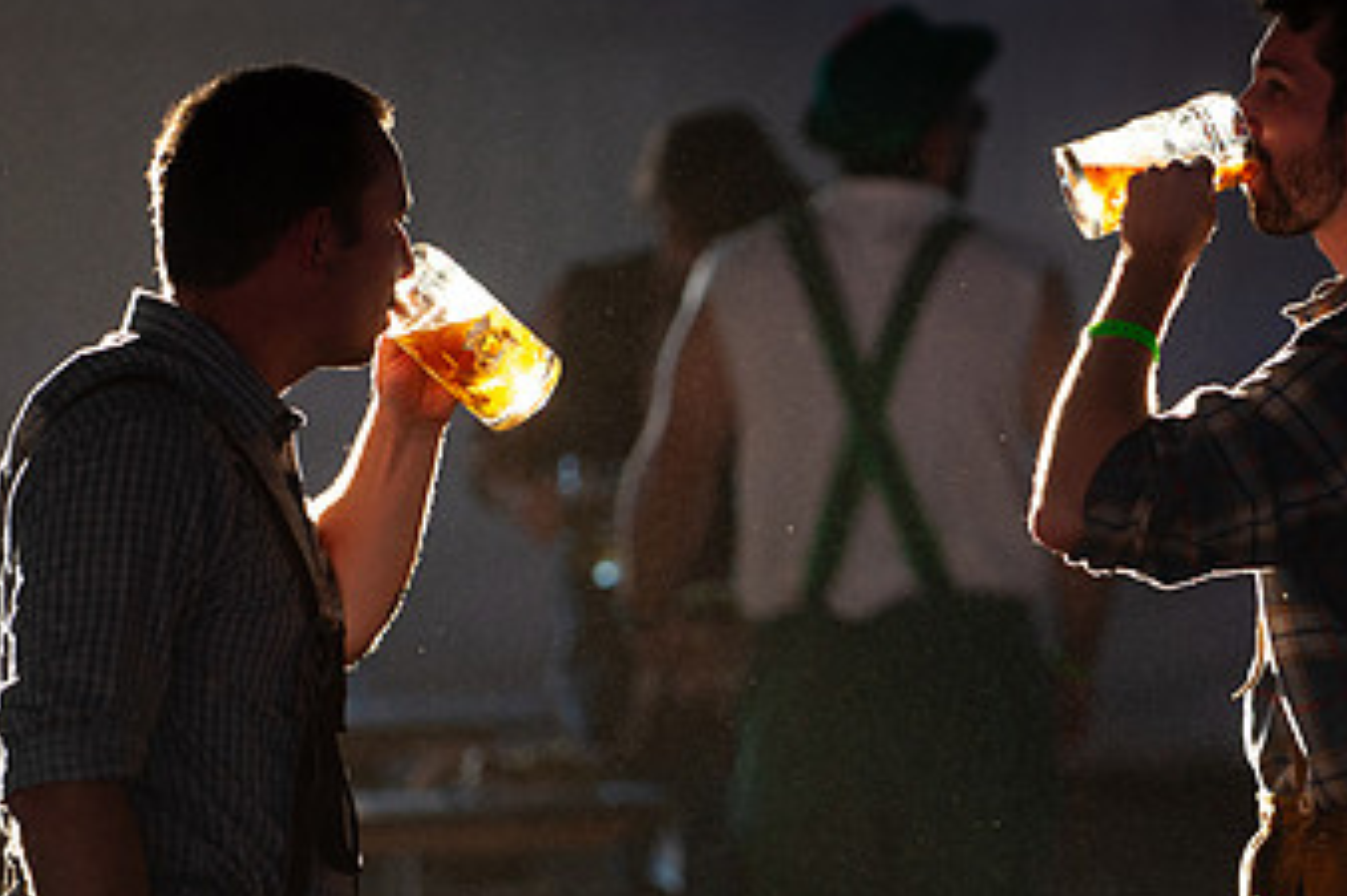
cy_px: 530
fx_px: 10920
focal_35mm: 292
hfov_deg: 7.1
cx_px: 1040
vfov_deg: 4.7
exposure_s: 1/400
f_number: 2.8
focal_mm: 170
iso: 200
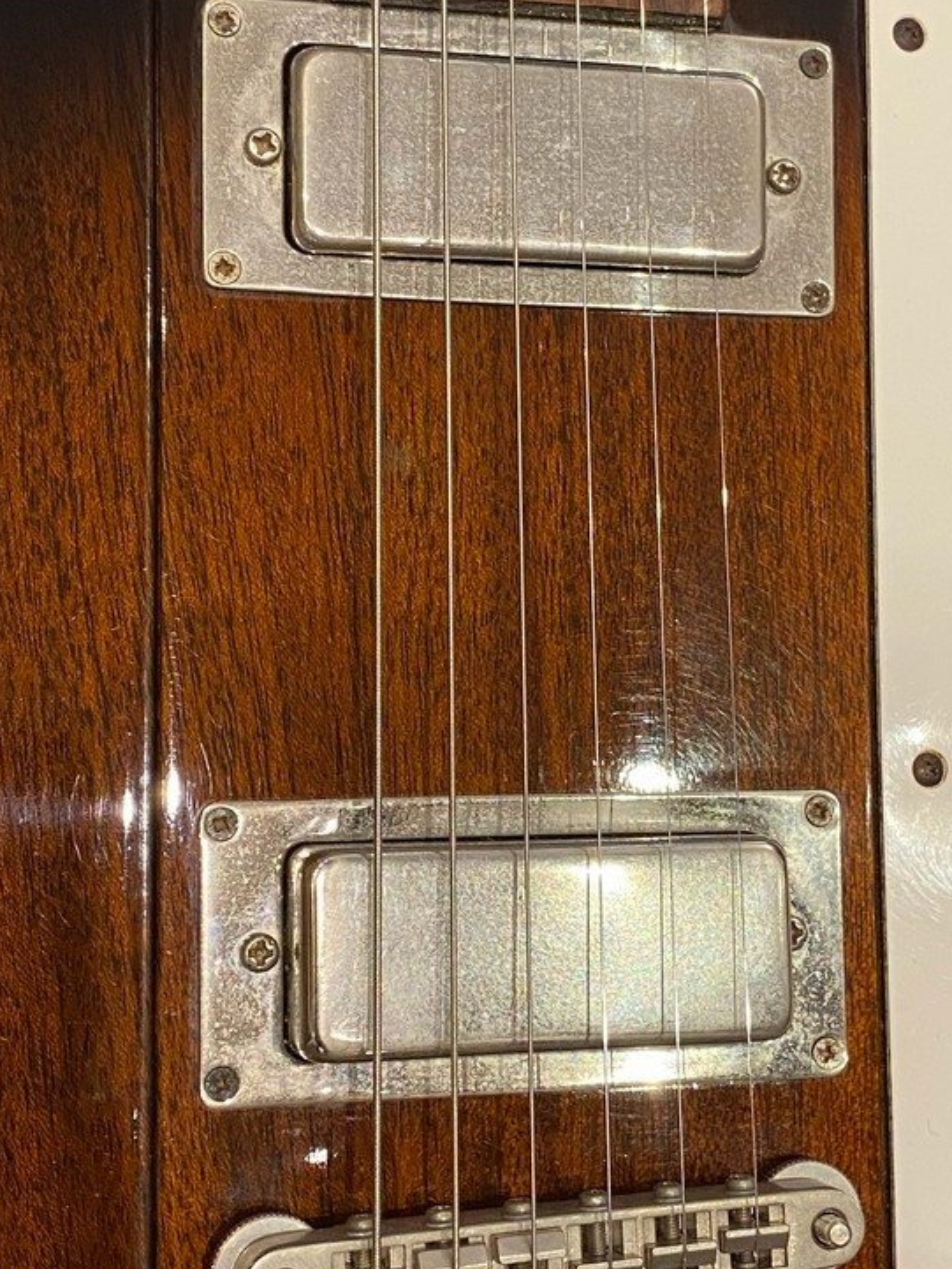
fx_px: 2273
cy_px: 616
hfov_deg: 23.6
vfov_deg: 31.2
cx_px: 519
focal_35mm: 62
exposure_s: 1/60
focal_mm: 4.25
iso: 200
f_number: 1.8
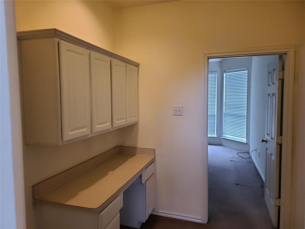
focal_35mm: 25
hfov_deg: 69.4
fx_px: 220
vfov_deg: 54.9
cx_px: 152
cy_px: 114
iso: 250
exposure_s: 1/59
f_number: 1.8
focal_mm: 7
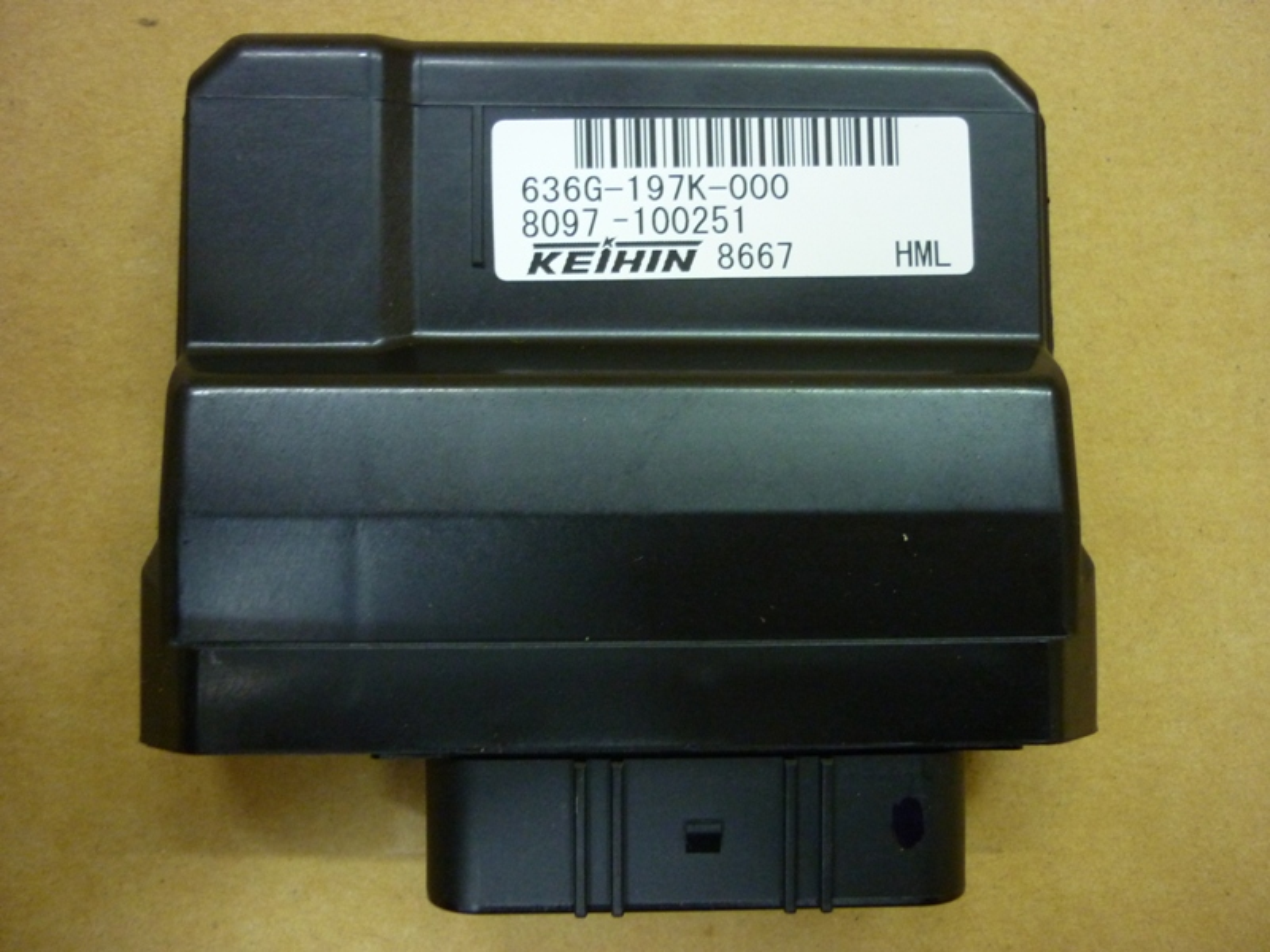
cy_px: 476
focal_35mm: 33
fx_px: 1211
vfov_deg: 42.9
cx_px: 635
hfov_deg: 55.4
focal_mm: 5.5
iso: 400
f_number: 2.8
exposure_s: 1/8
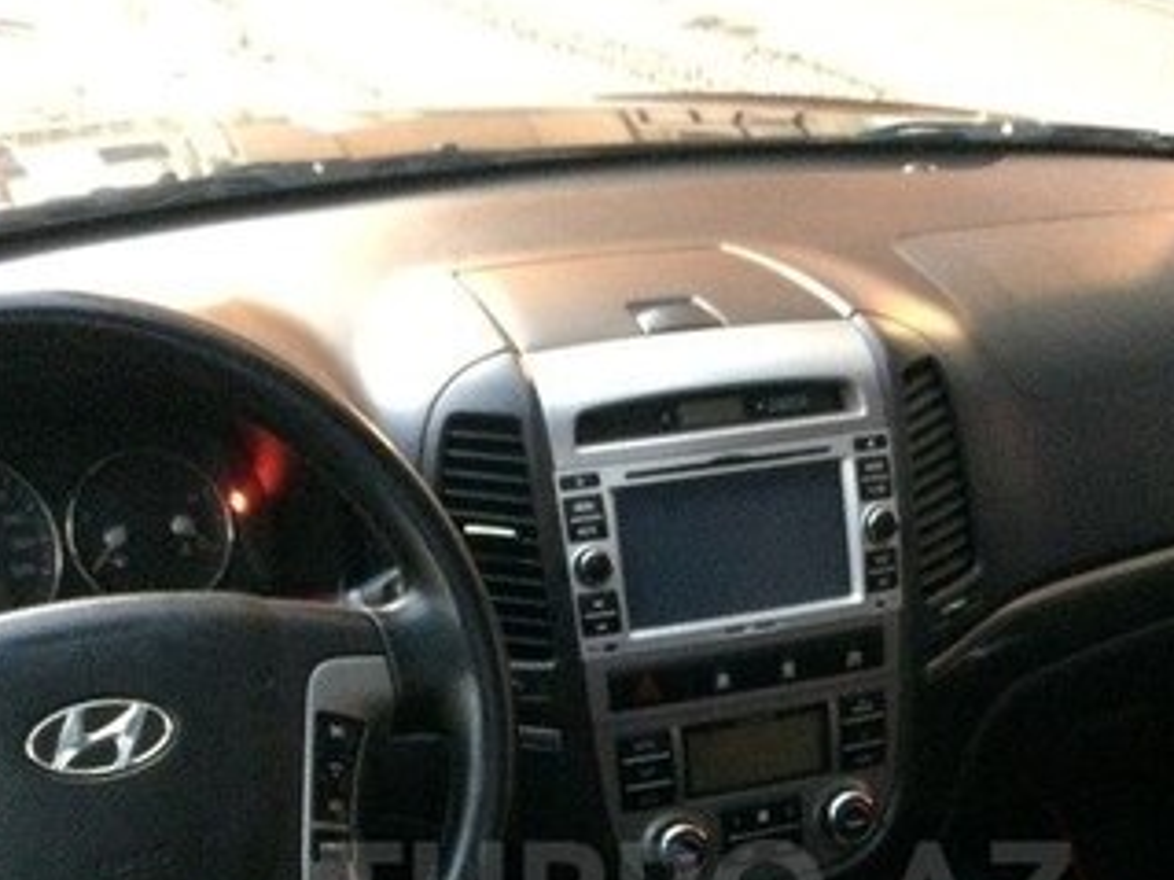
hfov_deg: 32.1
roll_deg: -6.7
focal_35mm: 60
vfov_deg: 23.3
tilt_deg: -29.8
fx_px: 2034
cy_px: 897
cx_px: 696
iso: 400
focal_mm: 4.15
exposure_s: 1/17
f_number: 2.2
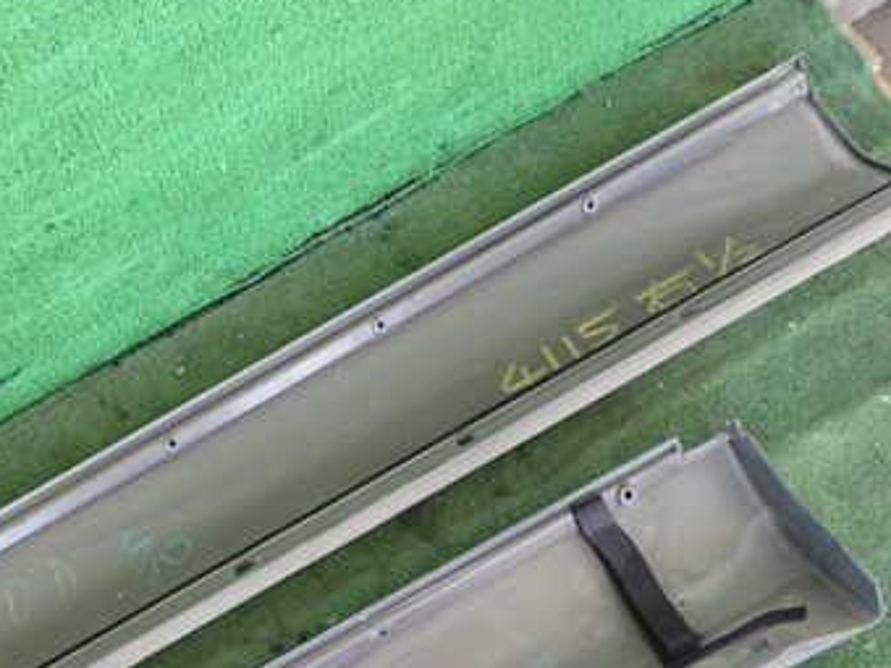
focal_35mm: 53
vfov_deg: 26.9
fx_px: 1364
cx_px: 212
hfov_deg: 35.3
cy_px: 550
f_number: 2.3
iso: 400
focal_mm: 5.4
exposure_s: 1/125
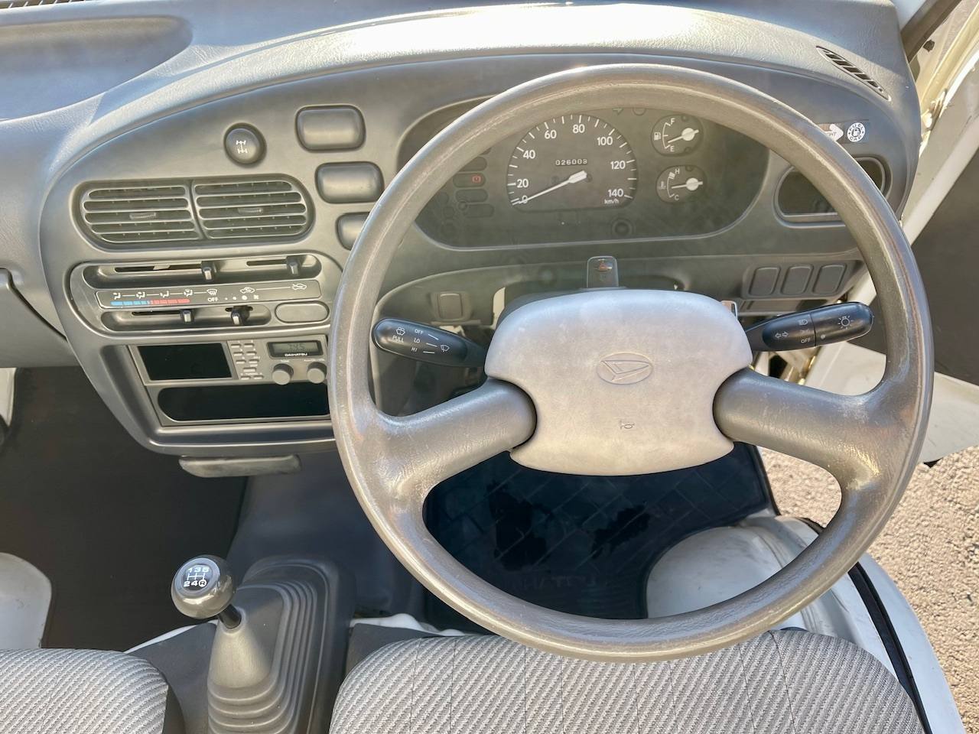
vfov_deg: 54.9
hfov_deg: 69.4
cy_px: 367
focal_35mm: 25
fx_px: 707
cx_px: 490
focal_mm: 5.1
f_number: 1.6
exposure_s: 1/136
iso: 32
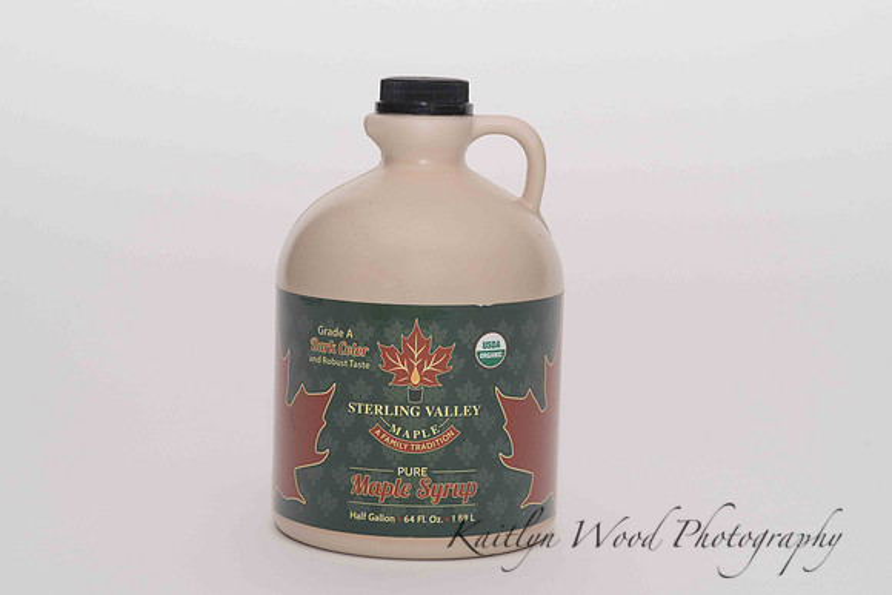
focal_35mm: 85
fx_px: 2110
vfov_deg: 16.1
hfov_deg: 23.9
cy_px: 298
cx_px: 446
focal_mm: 85
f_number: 13
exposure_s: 1/100
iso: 400
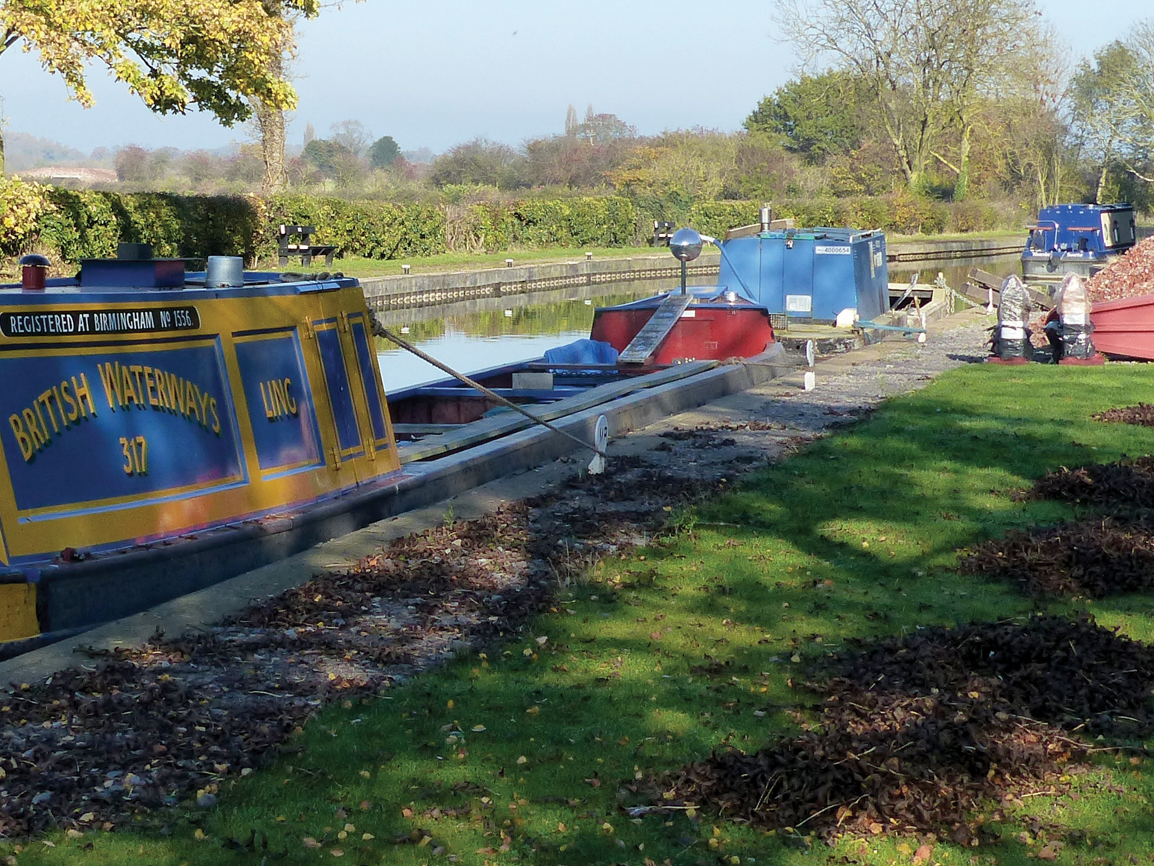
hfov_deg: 20.8
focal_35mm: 94
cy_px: 219
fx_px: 3133
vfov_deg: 15.7
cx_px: 352
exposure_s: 1/640
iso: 160
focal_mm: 8.1
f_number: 4
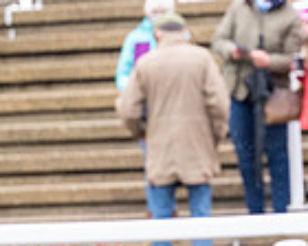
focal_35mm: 925
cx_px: 636
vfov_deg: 1.7
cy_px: 241
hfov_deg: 2.1
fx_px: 8432
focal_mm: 200
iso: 1000
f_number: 5
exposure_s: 1/500
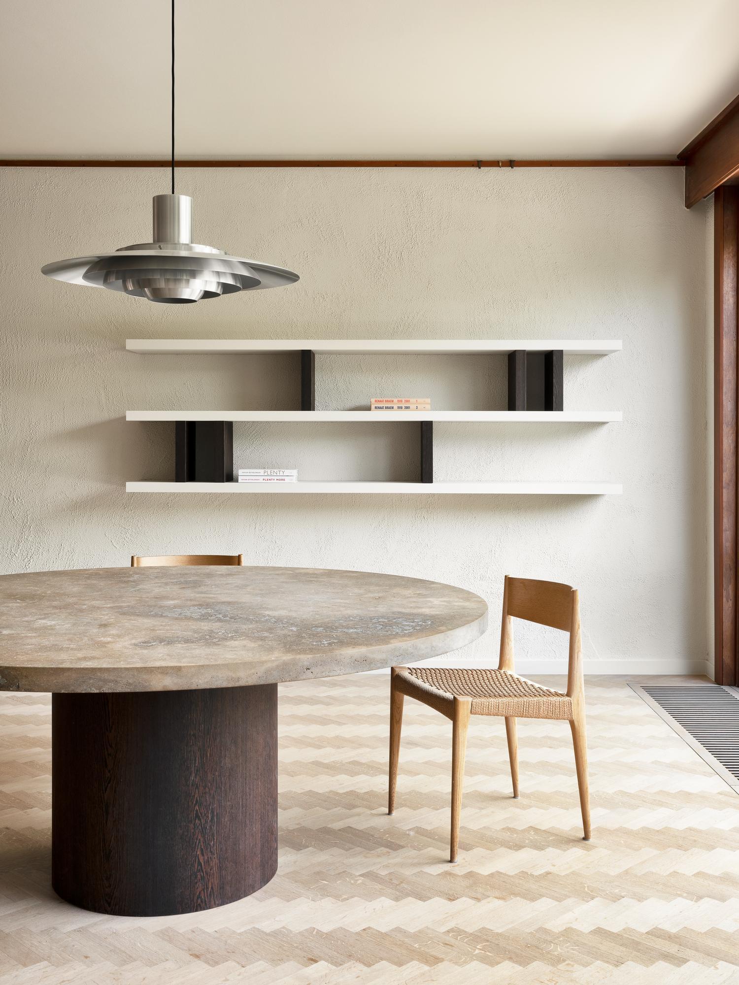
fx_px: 1053
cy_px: 492
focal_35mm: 37
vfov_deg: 50.1
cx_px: 370
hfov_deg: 38.7
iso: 250
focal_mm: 46.5
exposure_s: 1/5
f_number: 16
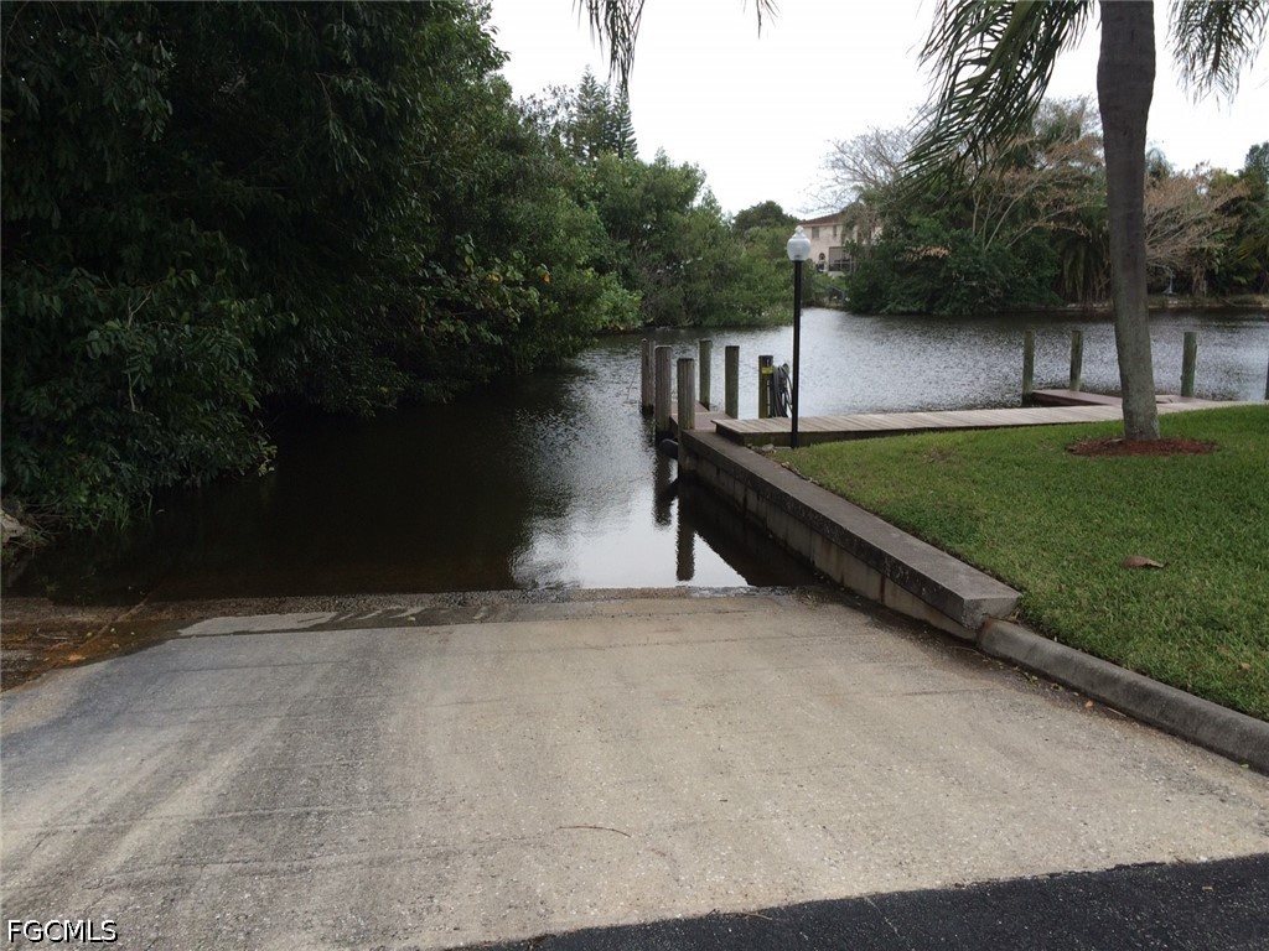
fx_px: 1063
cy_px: 476
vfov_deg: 48.2
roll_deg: -0.8
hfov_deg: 61.7
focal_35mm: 29
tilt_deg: -10.2
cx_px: 634
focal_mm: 4.15
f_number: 2.2
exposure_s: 1/120
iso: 40
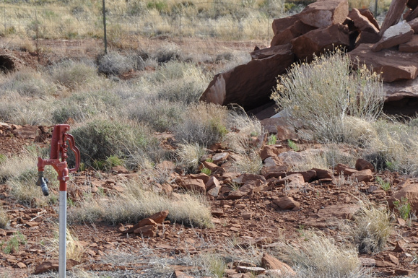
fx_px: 2030
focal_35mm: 175
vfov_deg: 7.8
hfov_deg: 11.7
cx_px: 140
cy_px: 243
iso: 200
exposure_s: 1/250
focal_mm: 66
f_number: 8
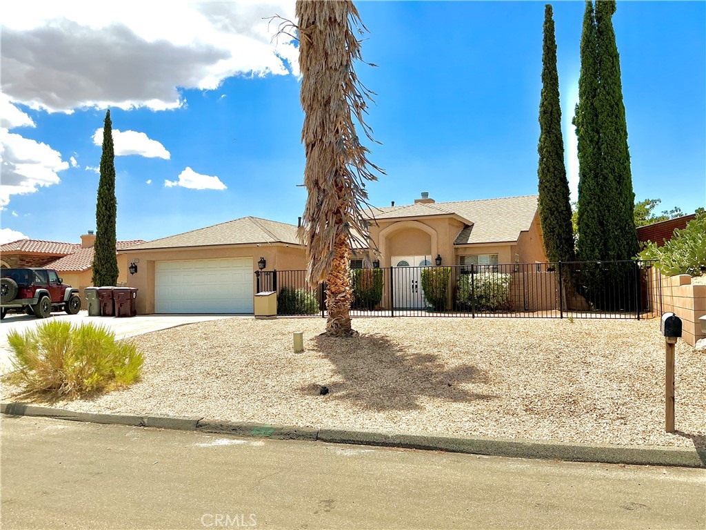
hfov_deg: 61.7
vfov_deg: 48.2
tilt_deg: +4.1
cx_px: 353
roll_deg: +1.4
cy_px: 265
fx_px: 591
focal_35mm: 29
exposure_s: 1/2959
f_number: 1.8
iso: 25
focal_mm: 3
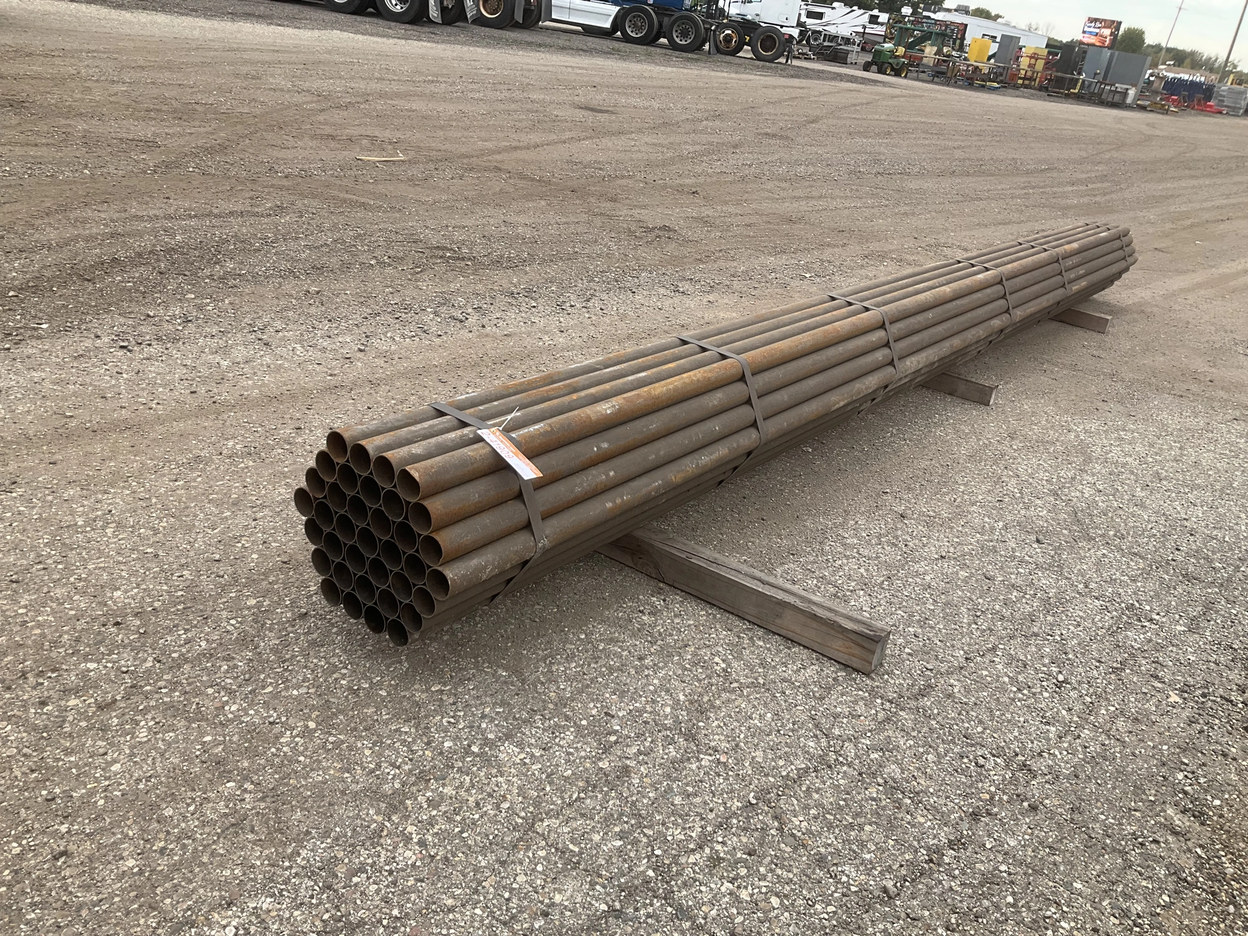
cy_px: 468
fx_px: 1046
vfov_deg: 48.2
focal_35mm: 29
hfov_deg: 61.7
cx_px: 624
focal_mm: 3
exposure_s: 1/650
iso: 25
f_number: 1.8
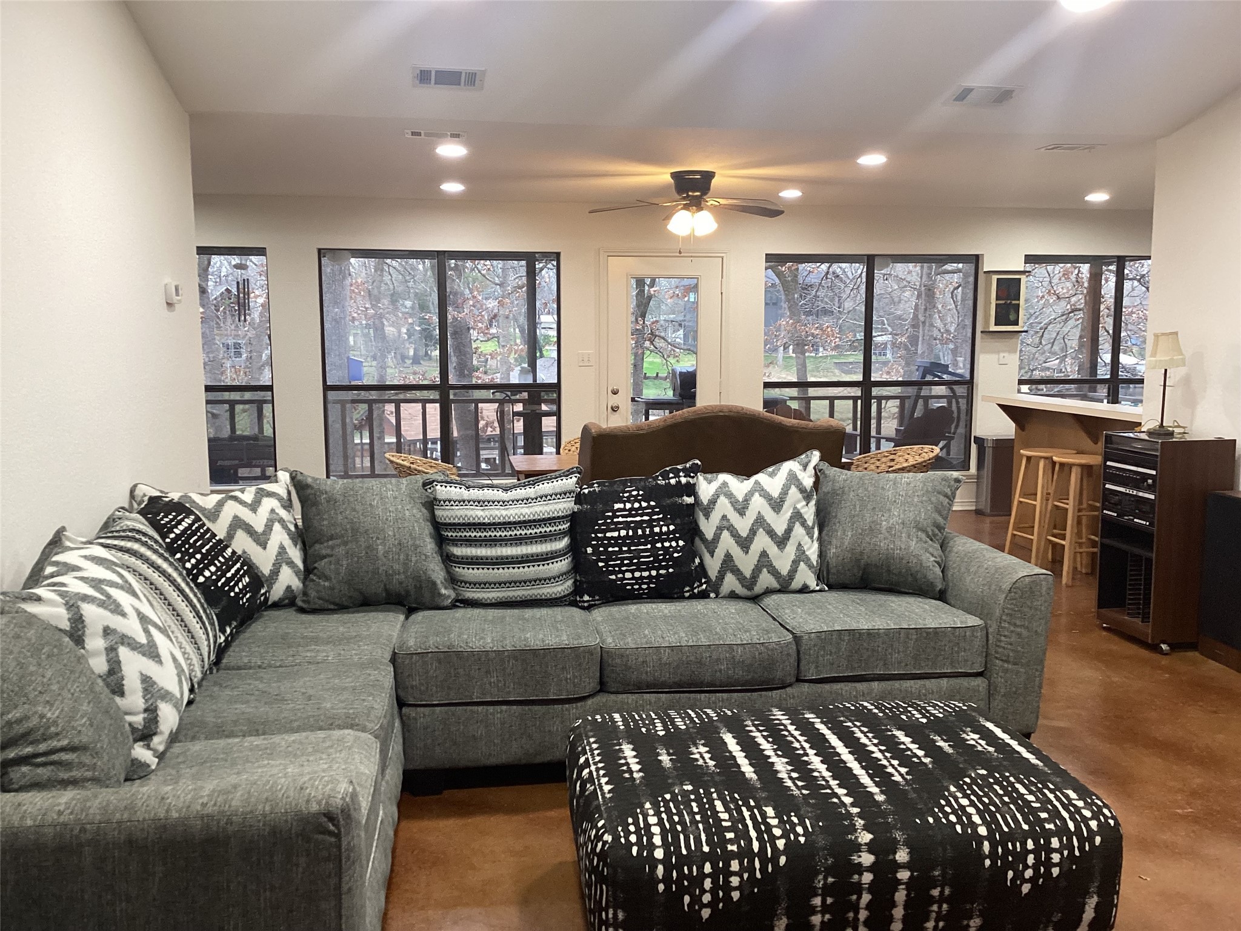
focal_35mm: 31
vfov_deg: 45.4
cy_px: 466
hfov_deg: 58.4
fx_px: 1111
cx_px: 620
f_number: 2.4
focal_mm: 3.3
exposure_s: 1/60
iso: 200
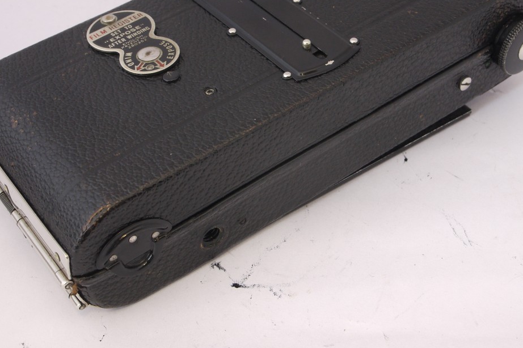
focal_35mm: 65
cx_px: 285
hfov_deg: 31.0
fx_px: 944
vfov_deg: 20.8
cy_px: 103
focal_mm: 24
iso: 400
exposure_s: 1/6
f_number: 10
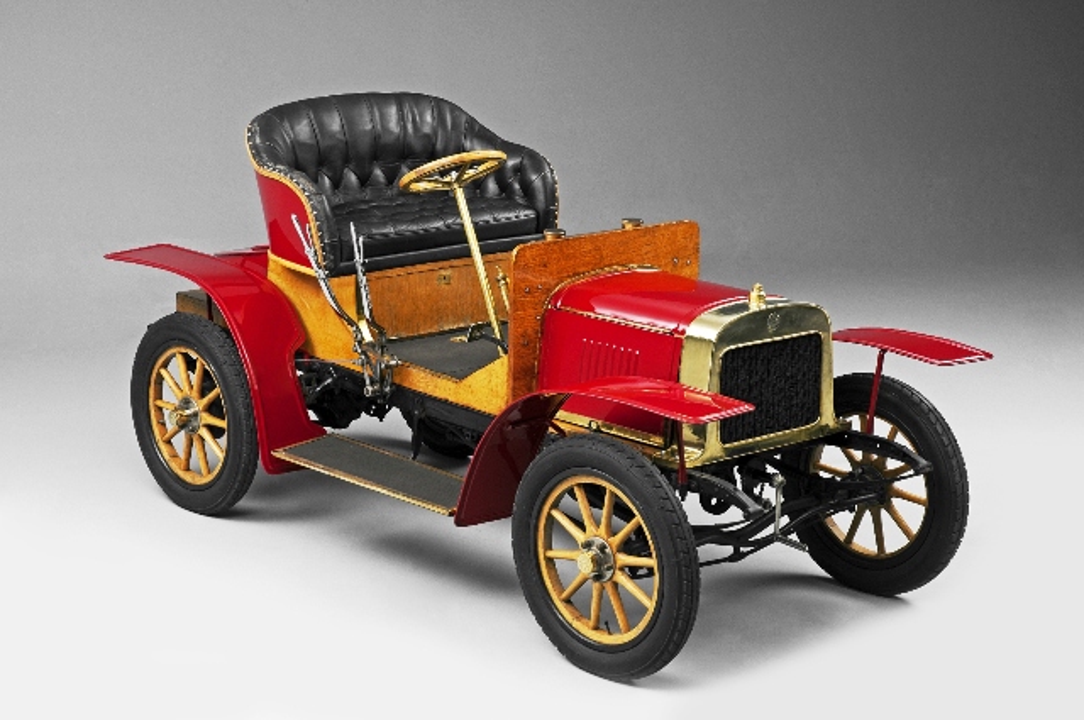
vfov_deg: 17.4
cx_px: 542
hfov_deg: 26.0
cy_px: 360
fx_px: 2346
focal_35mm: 78
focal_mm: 52
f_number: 9
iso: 100
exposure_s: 1/2.5
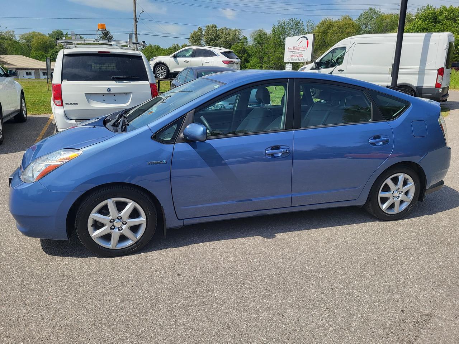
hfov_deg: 67.3
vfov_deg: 53.1
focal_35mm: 26
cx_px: 230
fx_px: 345
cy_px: 172
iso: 40
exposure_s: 1/2021
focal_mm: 5.4
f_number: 1.8
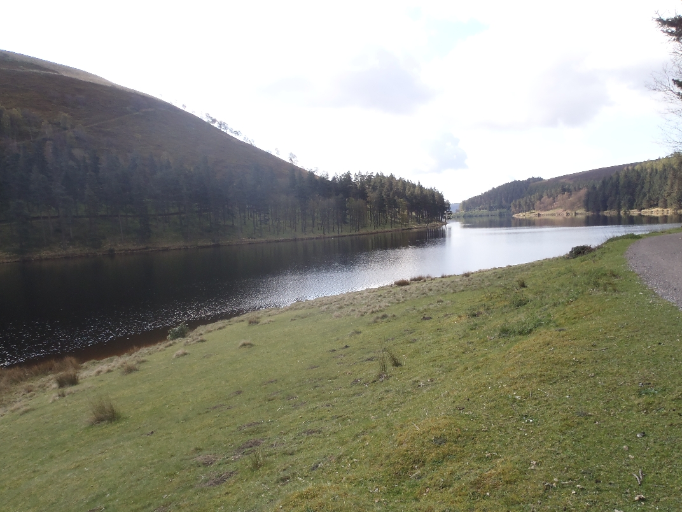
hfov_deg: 63.4
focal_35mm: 28
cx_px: 341
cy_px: 256
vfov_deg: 49.7
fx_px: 552
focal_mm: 5
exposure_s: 1/200
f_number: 4.5
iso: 80
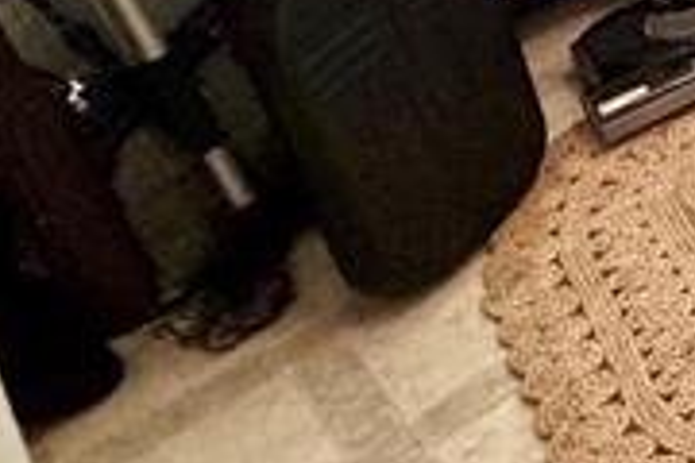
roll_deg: +1.4
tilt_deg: -16.4
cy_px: -552
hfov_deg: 16.1
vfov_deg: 13.4
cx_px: 1533
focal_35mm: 83
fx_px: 1602
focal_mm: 2.22
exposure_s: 1/60
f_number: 2.2
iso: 400
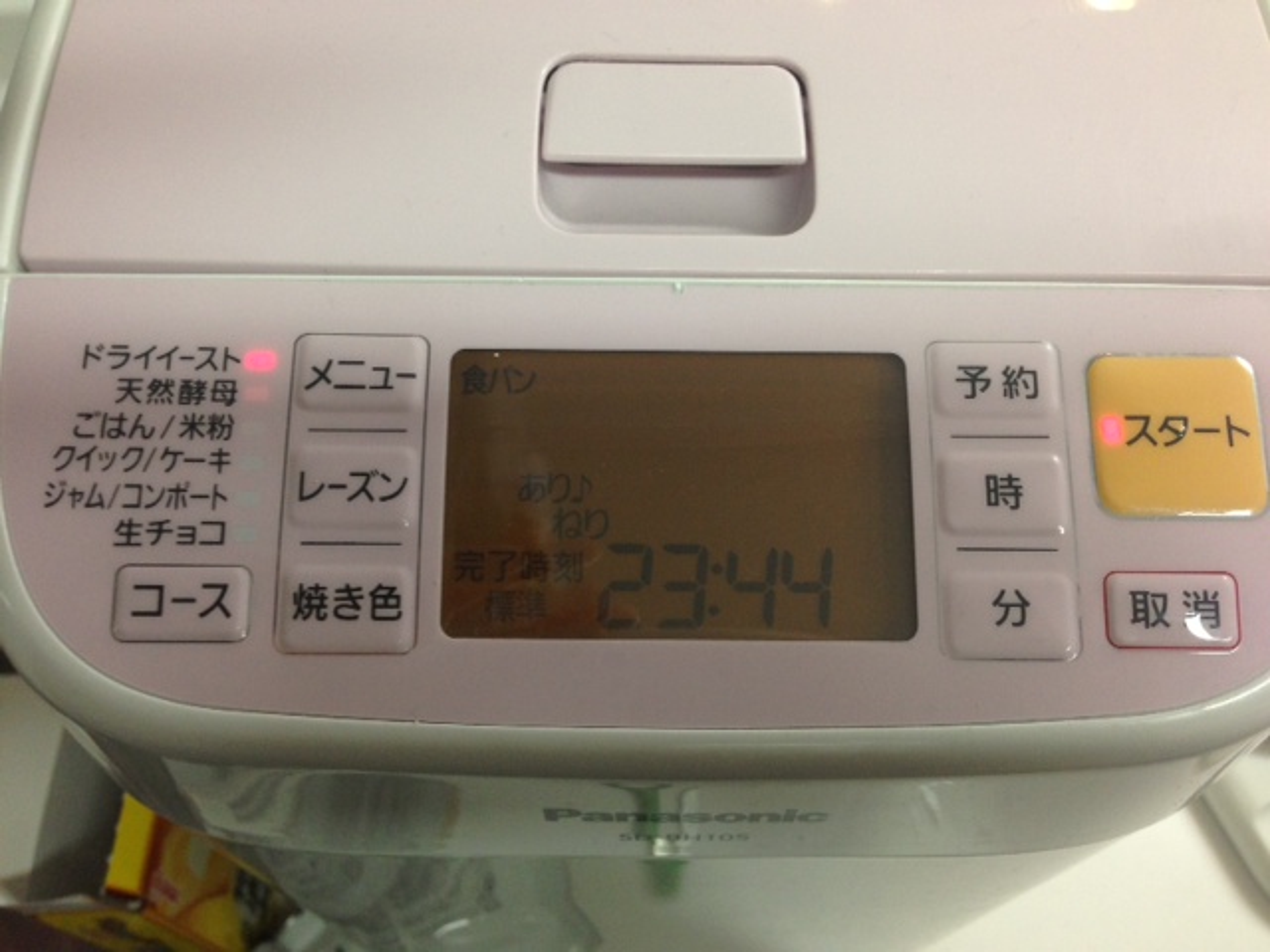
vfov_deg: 42.9
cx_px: 635
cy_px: 476
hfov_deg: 55.4
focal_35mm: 33
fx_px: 1211
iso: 125
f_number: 2.4
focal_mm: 4.13
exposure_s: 1/20
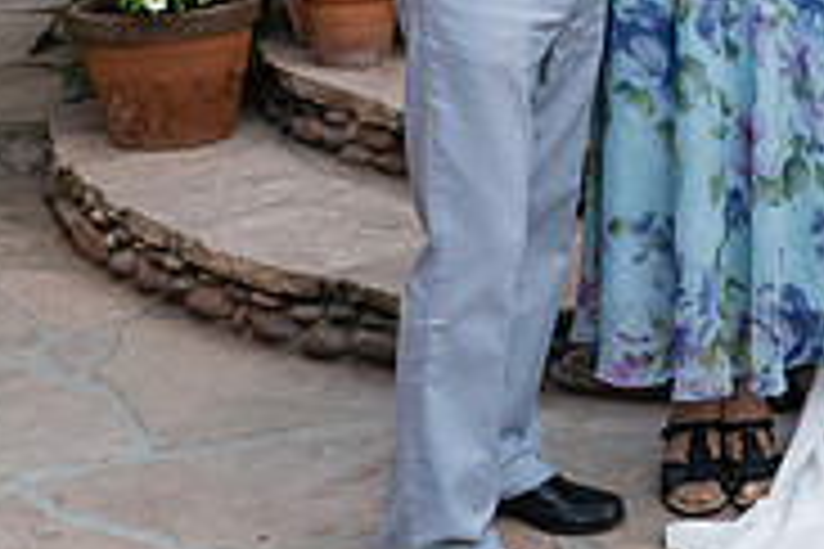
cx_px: 1126
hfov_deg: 19.6
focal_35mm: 94
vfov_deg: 13.9
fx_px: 2151
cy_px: -194
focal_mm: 28
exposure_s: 1/320
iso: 500
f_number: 3.2
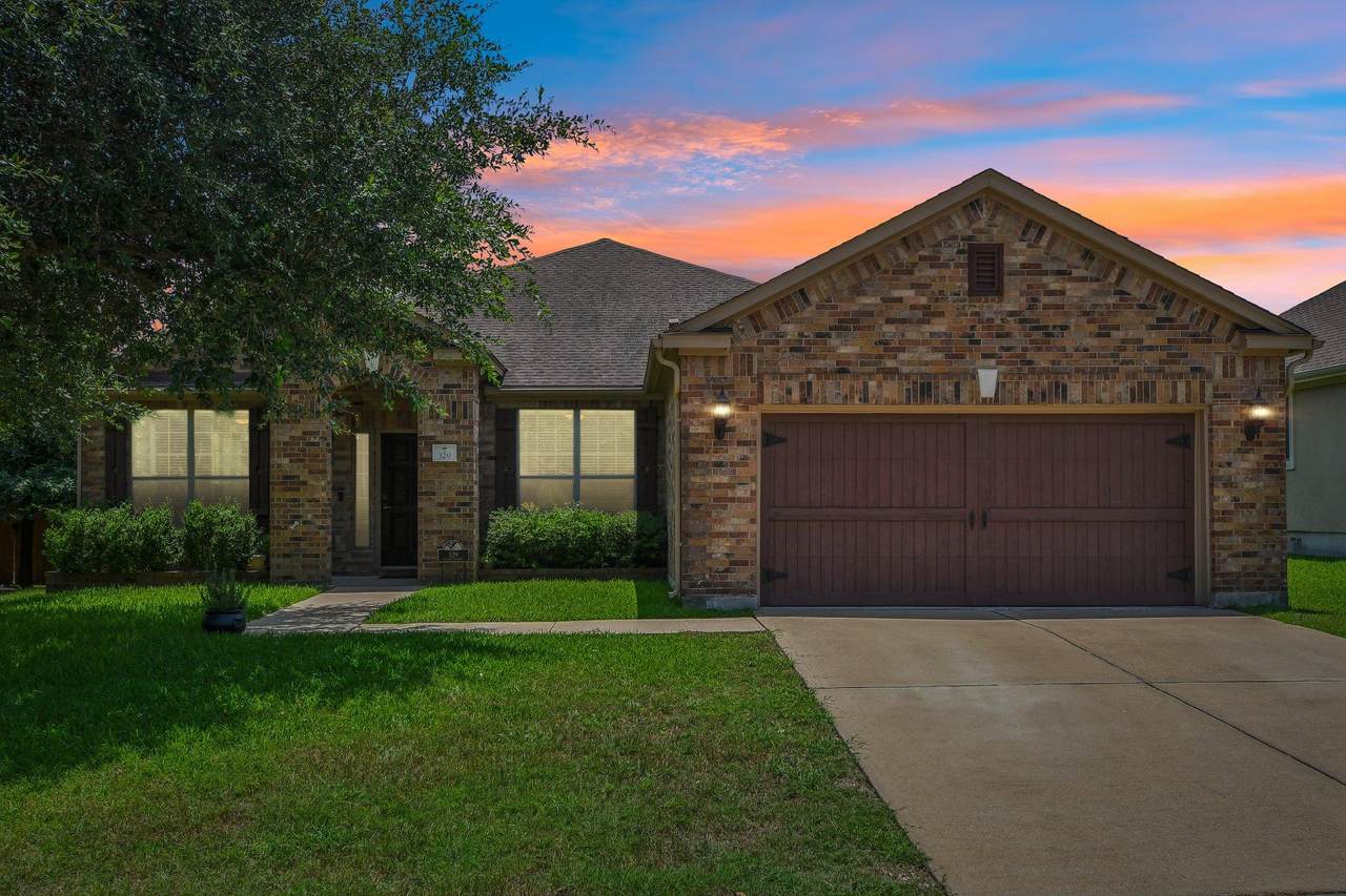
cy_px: 448
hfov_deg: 57.2
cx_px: 673
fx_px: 1234
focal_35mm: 33
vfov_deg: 40.0
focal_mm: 22
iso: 400
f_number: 8
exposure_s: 1/1000
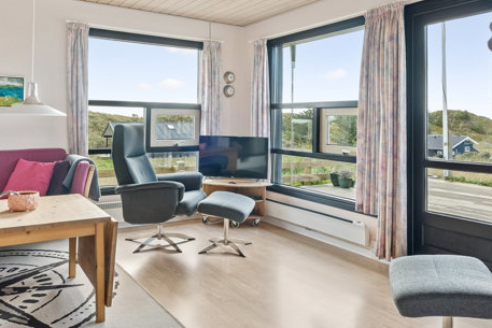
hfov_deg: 65.1
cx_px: 211
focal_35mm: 28
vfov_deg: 46.3
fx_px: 383
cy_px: 137
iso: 400
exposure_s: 1/80
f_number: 6.3
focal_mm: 16
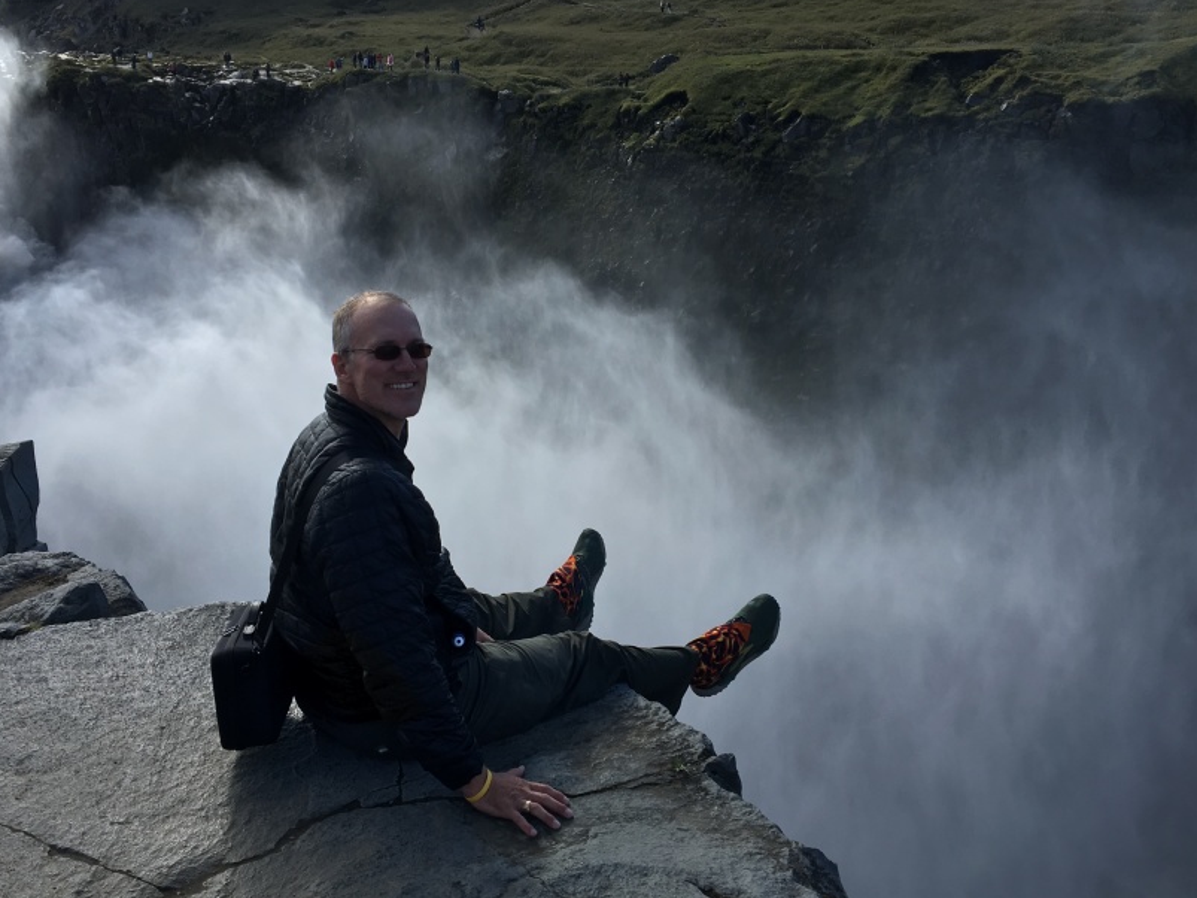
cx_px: 560
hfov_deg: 50.1
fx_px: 1279
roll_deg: +0.1
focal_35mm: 37
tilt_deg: -17.1
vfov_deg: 38.7
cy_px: 459
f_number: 2.2
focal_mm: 4.15
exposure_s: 1/1026
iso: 25
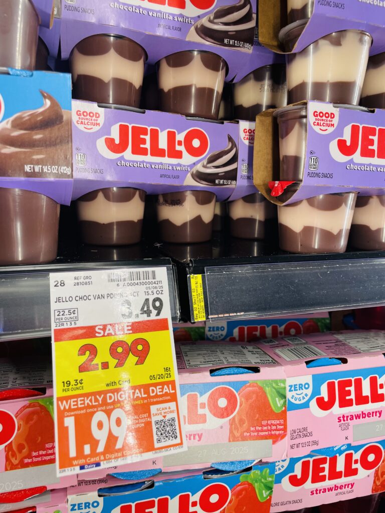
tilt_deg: -9.1
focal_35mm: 26
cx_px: 192
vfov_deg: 67.3
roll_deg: -0.7
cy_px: 256
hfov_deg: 53.1
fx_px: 386
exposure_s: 1/124
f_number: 1.6
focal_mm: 4.2
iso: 50
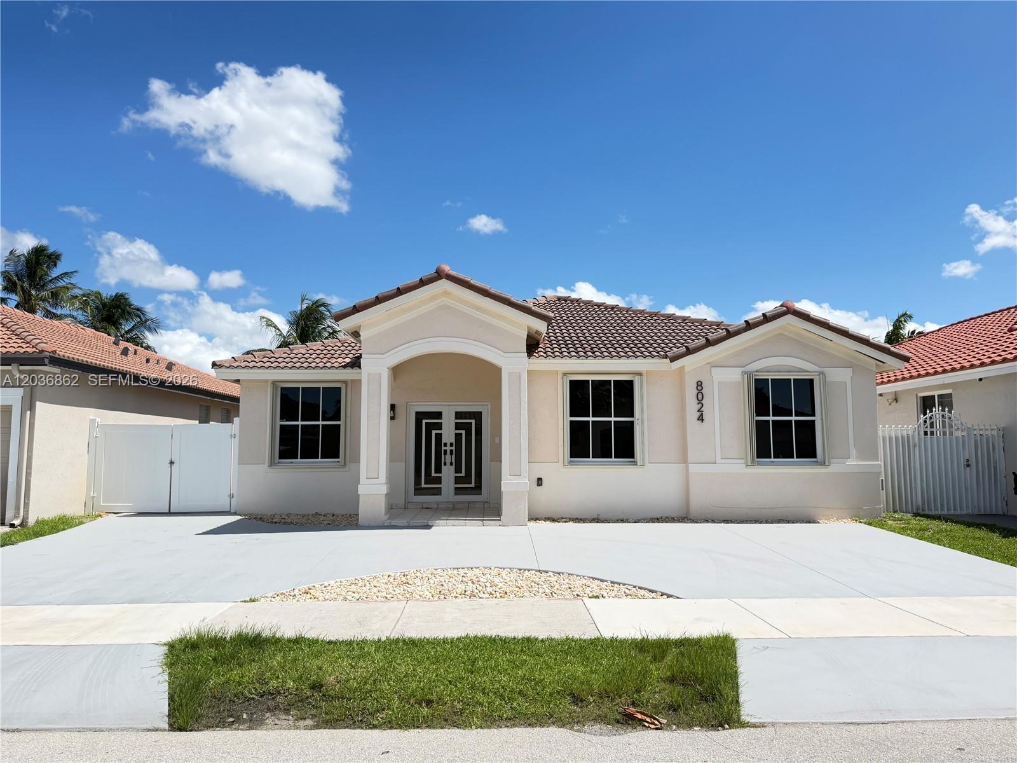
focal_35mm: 24
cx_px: 508
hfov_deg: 71.6
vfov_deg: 56.8
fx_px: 705
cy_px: 382
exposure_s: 1/3425
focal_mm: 6.76
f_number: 1.78
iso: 100
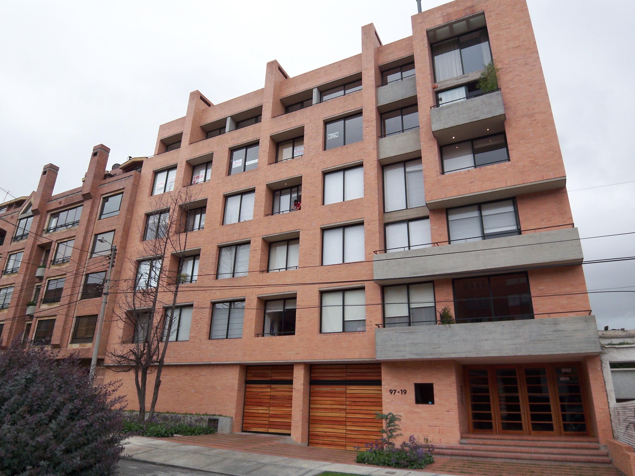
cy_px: 238
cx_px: 318
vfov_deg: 58.9
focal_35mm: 23
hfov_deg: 73.9
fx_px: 422
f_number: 2.8
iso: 50
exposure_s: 1/320
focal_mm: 3.8
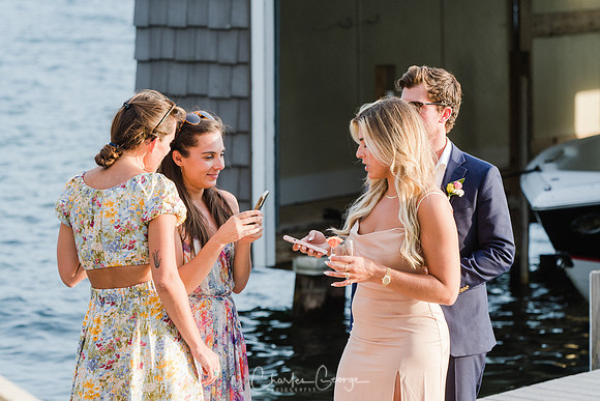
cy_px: 200
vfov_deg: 6.8
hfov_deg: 10.2
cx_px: 300
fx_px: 3376
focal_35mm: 202
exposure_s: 1/320
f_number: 4.5
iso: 200
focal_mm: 135
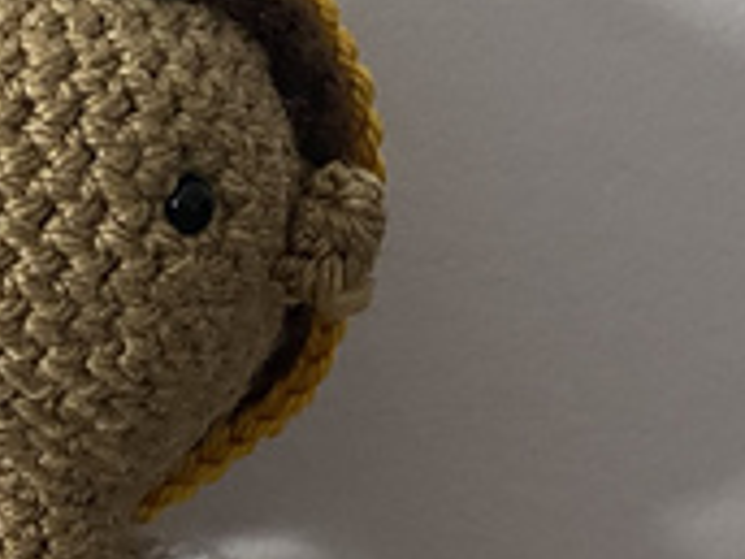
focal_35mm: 97
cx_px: 139
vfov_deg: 14.8
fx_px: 2088
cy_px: 667
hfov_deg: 20.0
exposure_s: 1/43
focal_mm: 4.25
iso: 500
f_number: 1.8
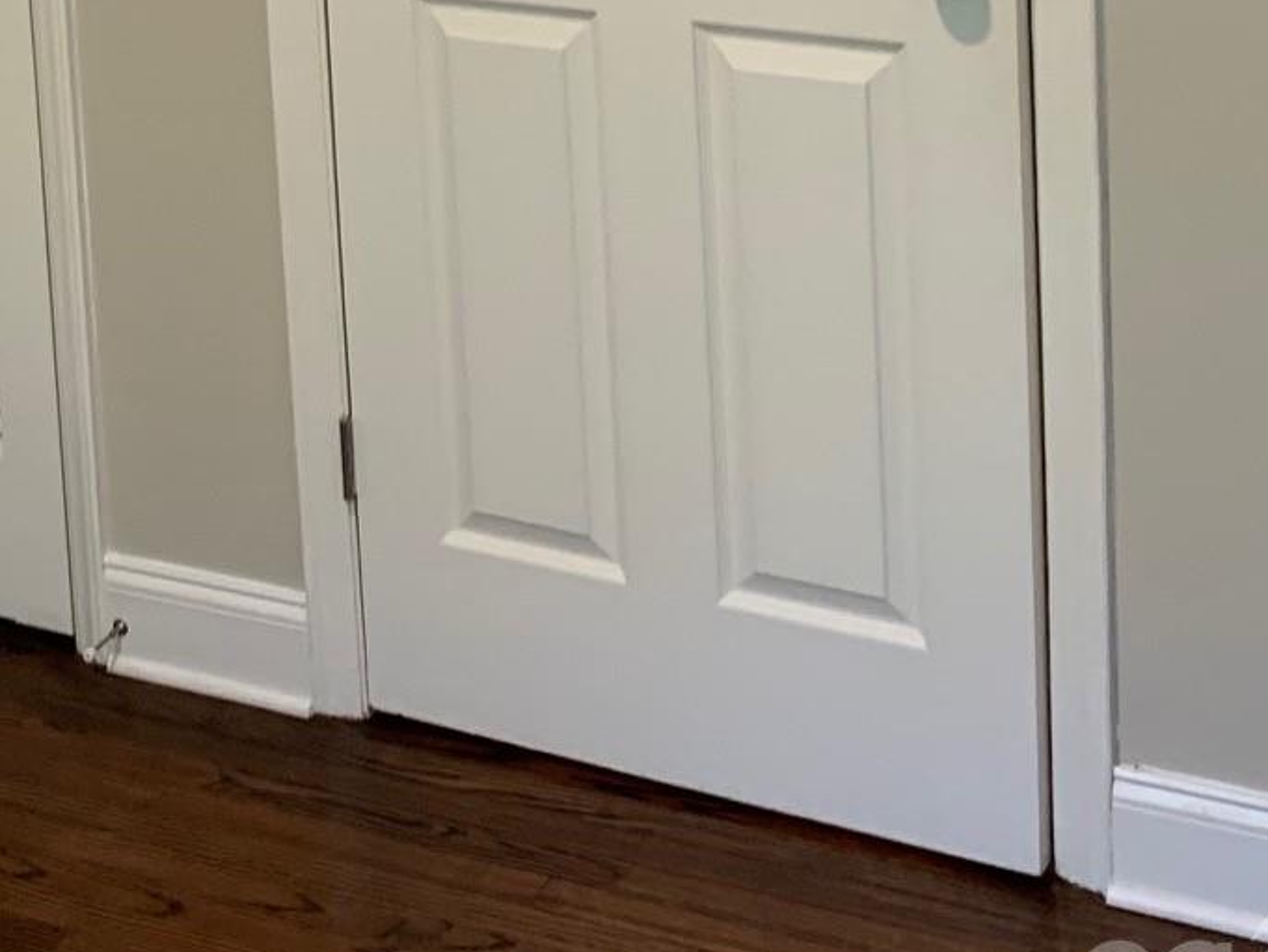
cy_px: -266
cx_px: 236
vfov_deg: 18.0
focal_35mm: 77
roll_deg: +3.9
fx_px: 2821
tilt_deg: -7.4
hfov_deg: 24.9
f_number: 1.8
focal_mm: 4.25
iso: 100
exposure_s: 1/60
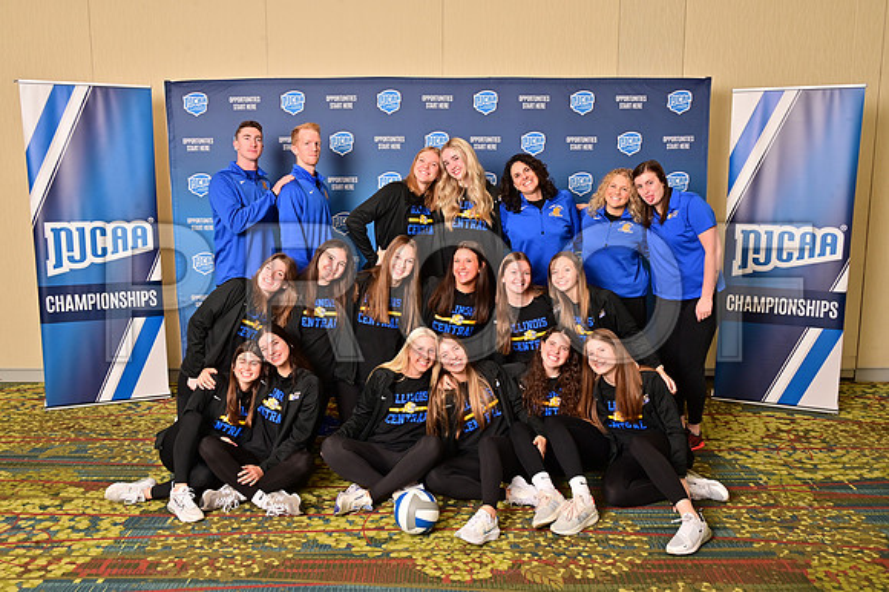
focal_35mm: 32
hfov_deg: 58.7
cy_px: 296
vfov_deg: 41.1
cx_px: 444
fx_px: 790
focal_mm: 32
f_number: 10
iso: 400
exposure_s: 1/125
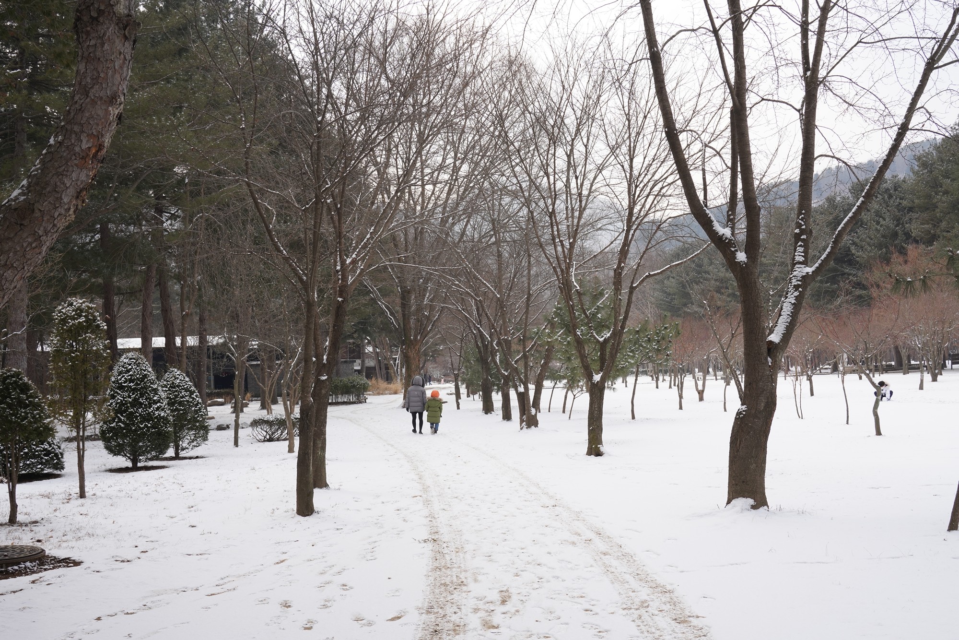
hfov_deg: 43.6
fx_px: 1199
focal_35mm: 45
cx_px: 480
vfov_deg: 29.9
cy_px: 320
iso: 320
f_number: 13
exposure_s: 1/100
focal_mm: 45
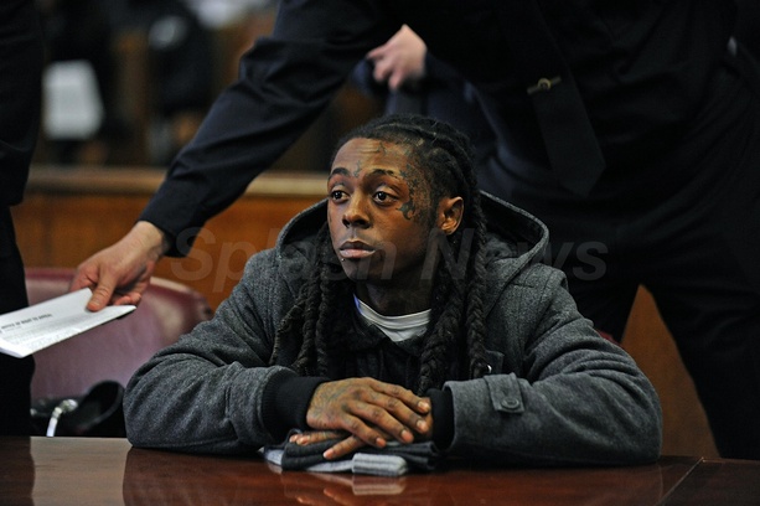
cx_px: 380
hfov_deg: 12.1
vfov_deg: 8.1
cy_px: 253
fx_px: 3587
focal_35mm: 170
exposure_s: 1/250
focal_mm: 170
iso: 2500
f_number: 2.8
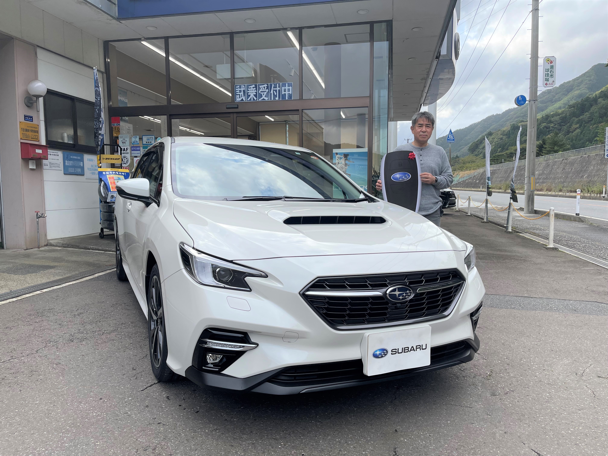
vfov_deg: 53.1
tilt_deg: -4.3
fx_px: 457
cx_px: 304
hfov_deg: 67.3
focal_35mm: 26
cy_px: 228
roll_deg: +0.7
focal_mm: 5.1
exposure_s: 1/1553
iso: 32
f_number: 1.6
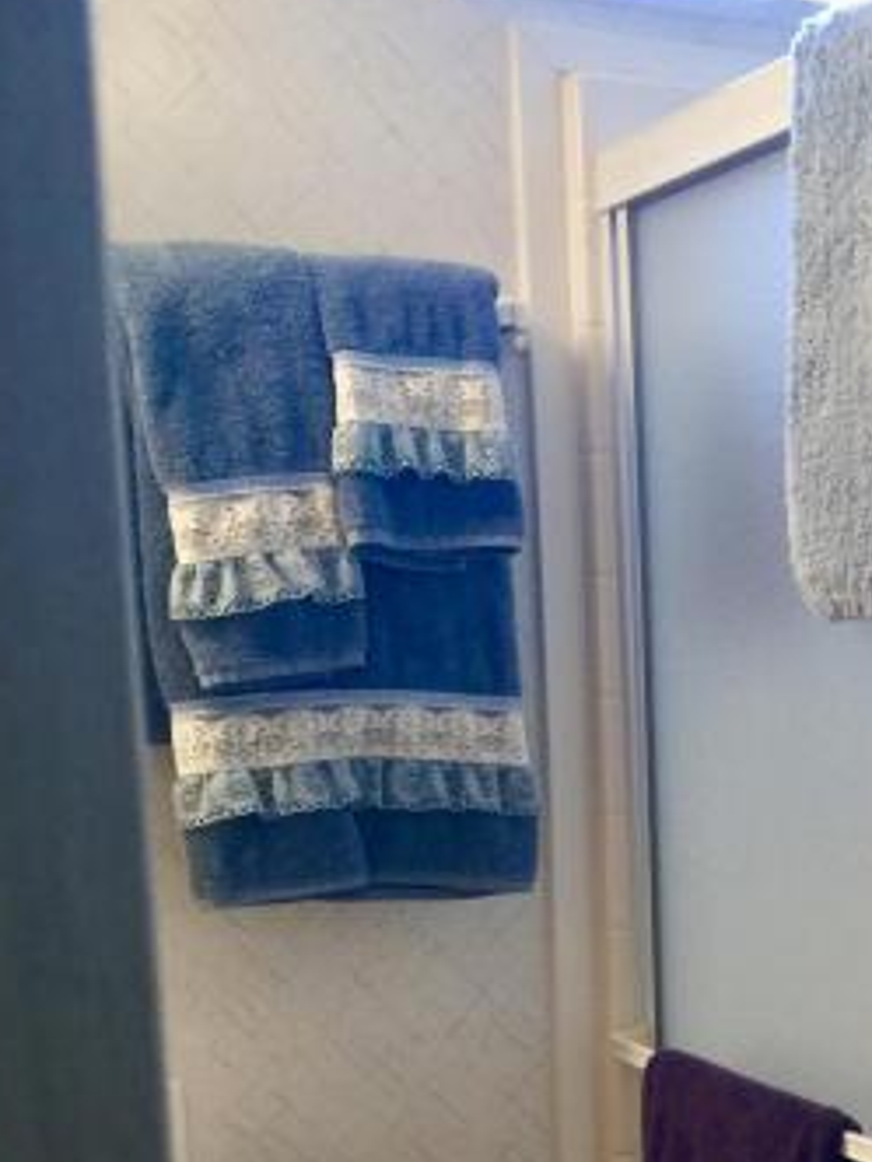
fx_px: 2250
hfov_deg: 20.8
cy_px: 1068
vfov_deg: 27.8
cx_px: 970
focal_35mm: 67
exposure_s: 1/15
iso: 64
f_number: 2.2
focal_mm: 4.15
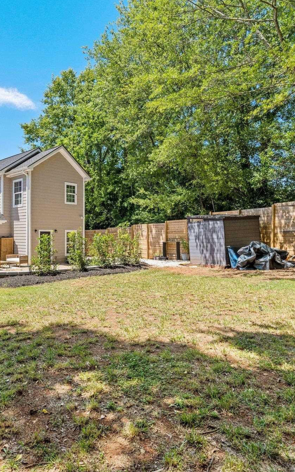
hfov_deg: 47.1
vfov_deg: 72.5
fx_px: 322
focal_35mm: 25
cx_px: 67
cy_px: 236
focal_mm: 16
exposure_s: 1/125
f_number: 9
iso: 250
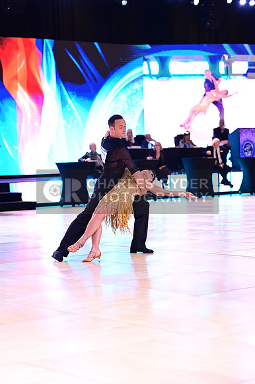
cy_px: 192
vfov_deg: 21.9
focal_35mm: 93
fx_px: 989
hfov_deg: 14.7
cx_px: 128
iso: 2000
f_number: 2.8
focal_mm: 93
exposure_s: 1/320
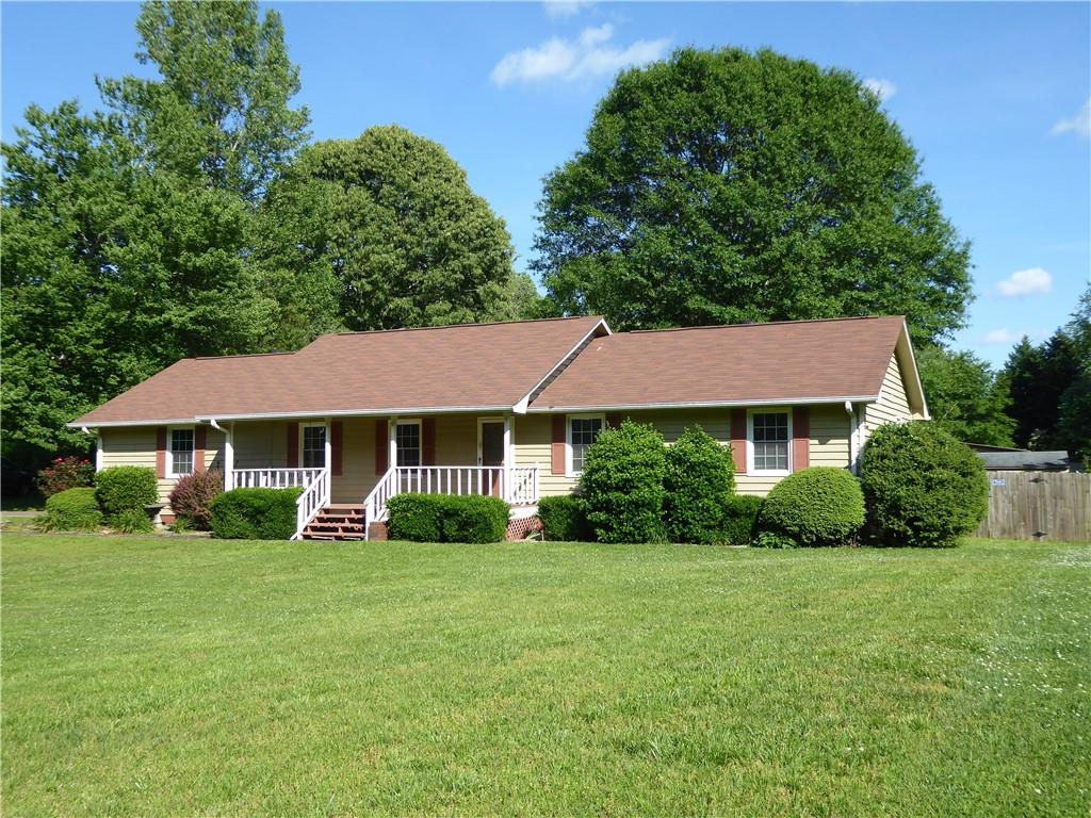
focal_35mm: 36
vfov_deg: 39.7
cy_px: 409
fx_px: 1135
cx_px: 546
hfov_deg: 51.4
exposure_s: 1/500
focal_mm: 6.3
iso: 80
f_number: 3.7
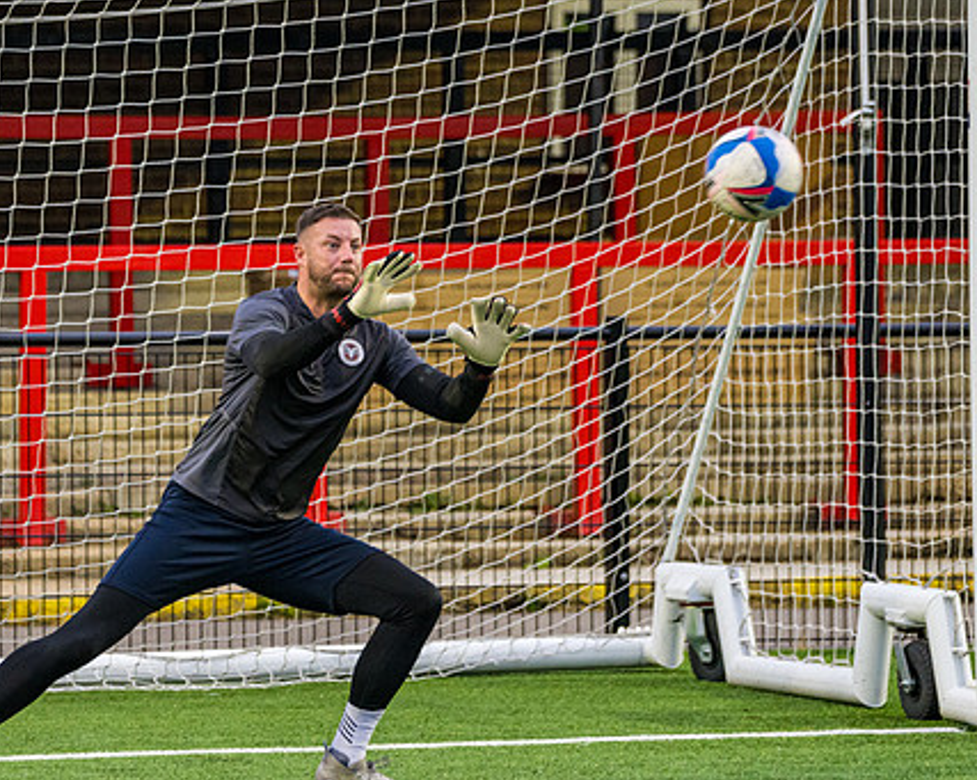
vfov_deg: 6.7
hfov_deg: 8.4
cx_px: 137
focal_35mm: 229
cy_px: 291
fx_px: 6617
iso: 1600
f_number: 2.8
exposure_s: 1/500
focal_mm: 130
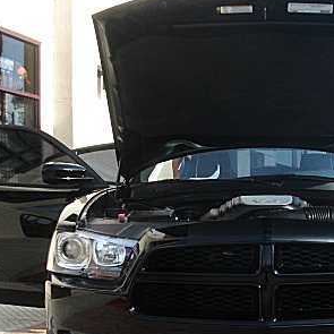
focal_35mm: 69
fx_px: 753
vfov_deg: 24.9
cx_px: 266
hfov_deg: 24.6
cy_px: 224
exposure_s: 1/250
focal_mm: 6.3
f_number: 2.8
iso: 50
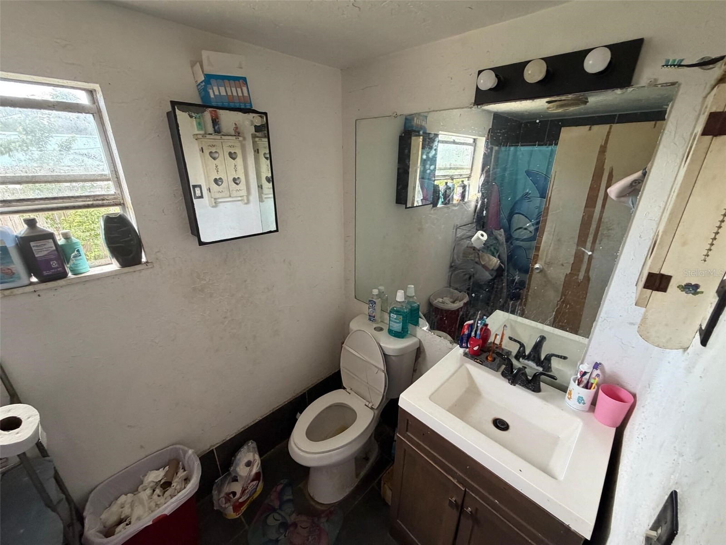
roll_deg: +0.8
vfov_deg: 85.7
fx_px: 294
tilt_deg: -19.2
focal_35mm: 14
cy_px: 272
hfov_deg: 102.1
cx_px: 363
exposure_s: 1/74
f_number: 2.2
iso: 320
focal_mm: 2.22
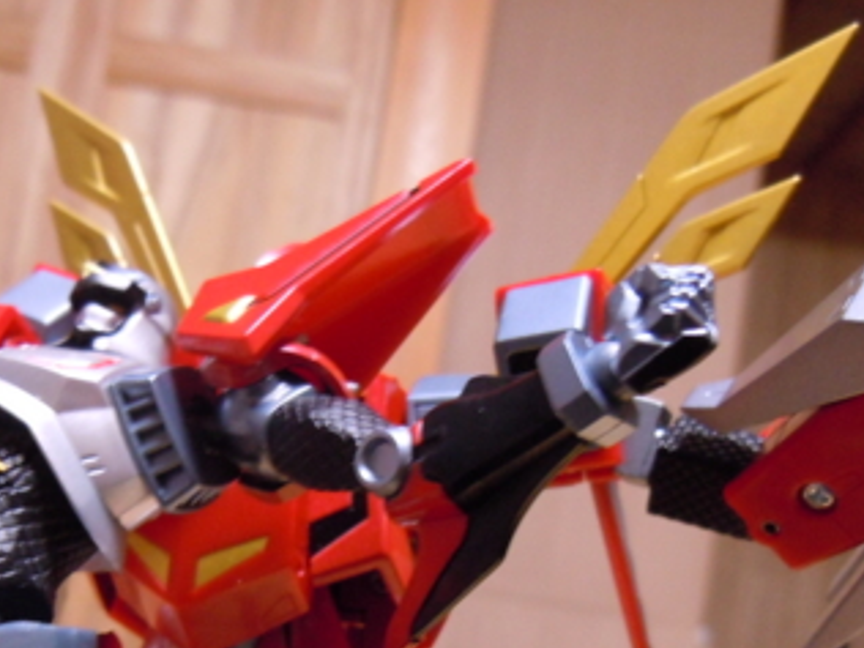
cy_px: 577
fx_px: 1423
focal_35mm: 57
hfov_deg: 33.5
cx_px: 293
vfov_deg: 24.9
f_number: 3.5
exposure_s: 1/10
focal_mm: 5.4
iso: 400
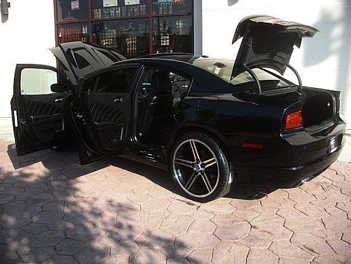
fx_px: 365
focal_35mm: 36
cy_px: 132
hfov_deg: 51.4
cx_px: 176
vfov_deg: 39.7
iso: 50
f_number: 2.8
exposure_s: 1/400
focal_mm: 6.3
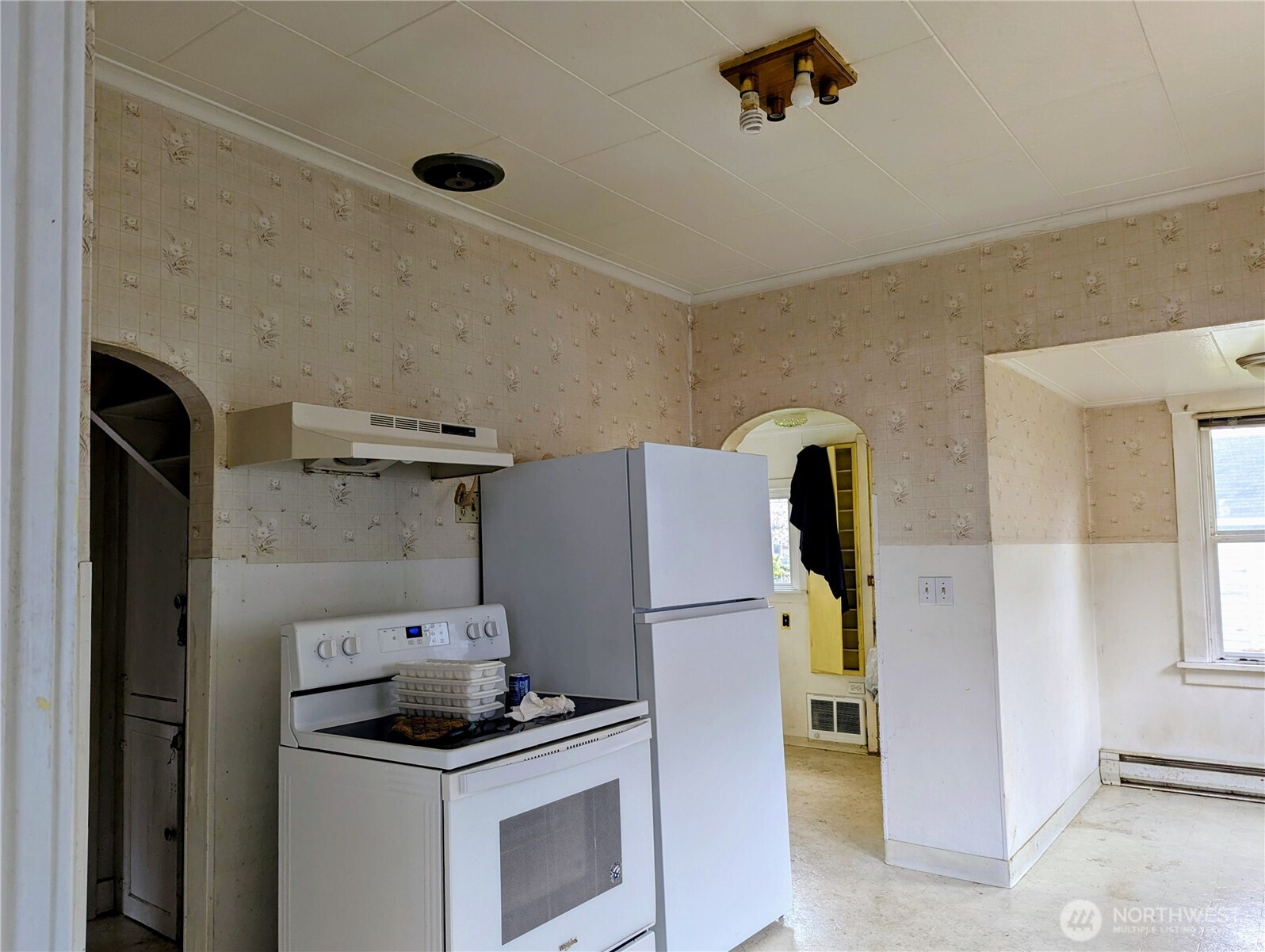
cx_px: 632
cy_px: 476
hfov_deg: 71.5
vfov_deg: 56.9
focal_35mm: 24
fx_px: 878
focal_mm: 6.81
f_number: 1.85
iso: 91
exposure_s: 1/62
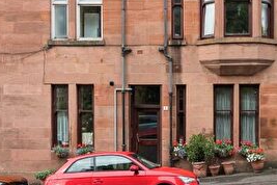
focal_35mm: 42
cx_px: 203
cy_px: -55
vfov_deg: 26.9
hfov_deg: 45.0
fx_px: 323
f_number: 4
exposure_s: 1/6400
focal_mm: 16
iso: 1250
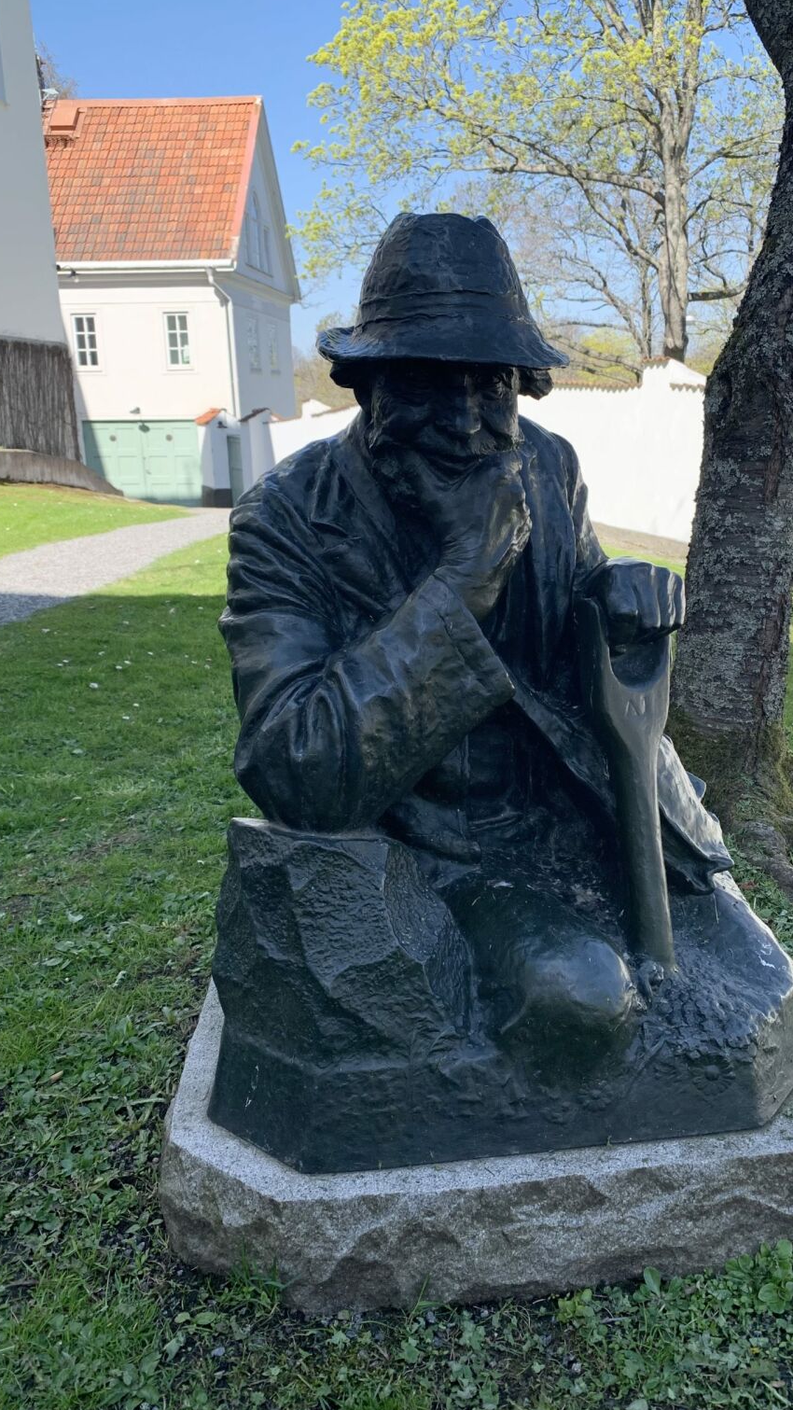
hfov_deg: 38.7
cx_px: 488
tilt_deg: -13.4
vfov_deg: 64.3
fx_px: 1121
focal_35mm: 30
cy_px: 682
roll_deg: +0.3
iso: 25
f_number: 1.8
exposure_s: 1/842
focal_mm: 4.25
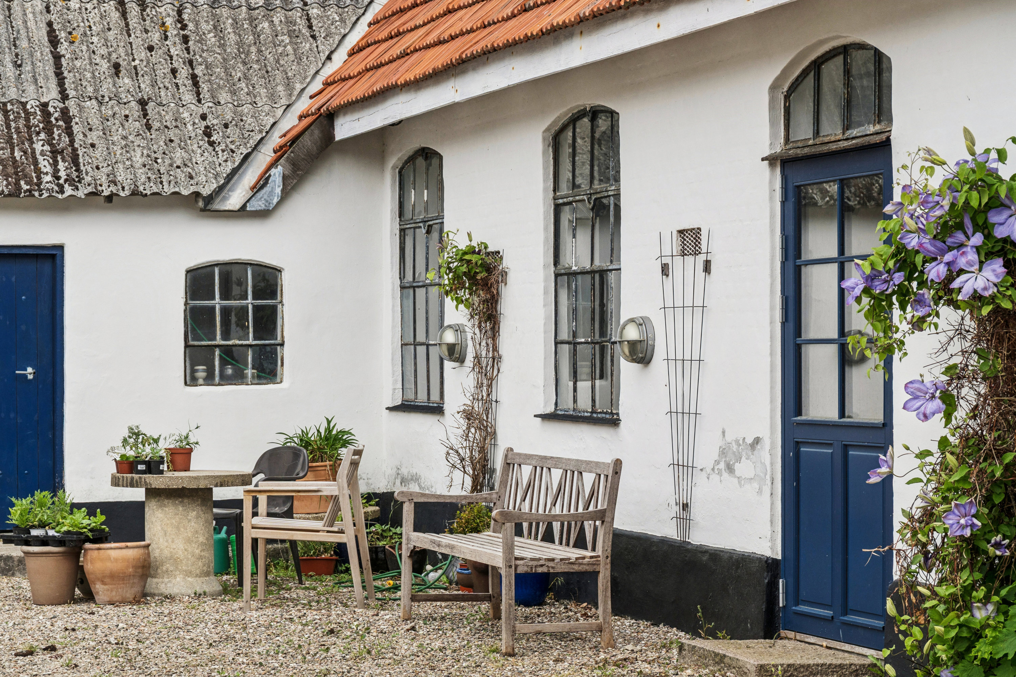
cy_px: 338
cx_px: 508
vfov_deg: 14.0
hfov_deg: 20.9
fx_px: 2751
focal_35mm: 98
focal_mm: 65
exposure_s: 1/400
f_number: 6.3
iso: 200
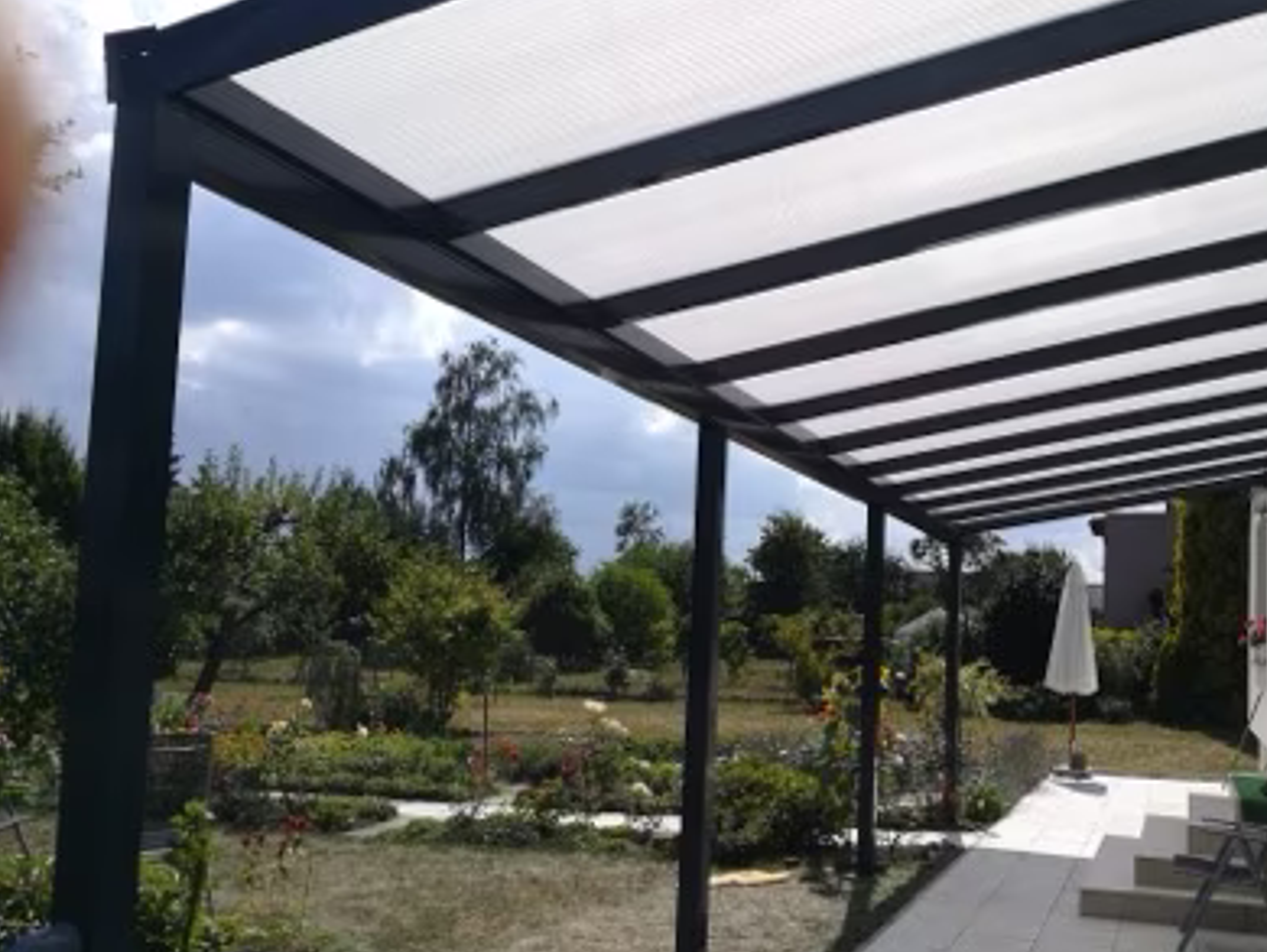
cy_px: 549
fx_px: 1172
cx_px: 770
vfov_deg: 44.1
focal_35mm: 32
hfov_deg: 56.3
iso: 50
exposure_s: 1/1497
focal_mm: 3.83
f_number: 2.2
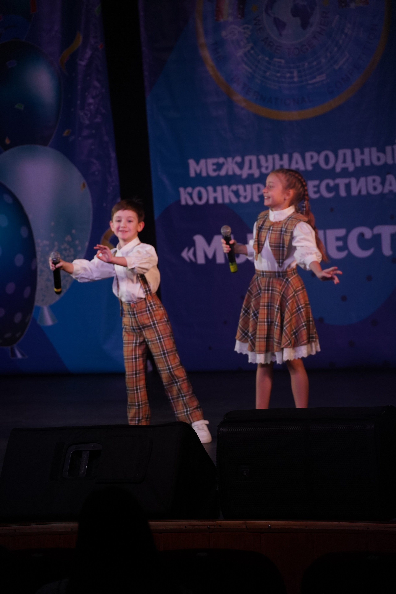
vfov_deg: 13.2
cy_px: 297
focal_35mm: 155
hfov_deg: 8.9
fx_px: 2557
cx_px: 198
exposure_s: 1/400
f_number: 5.6
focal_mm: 155
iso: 2000
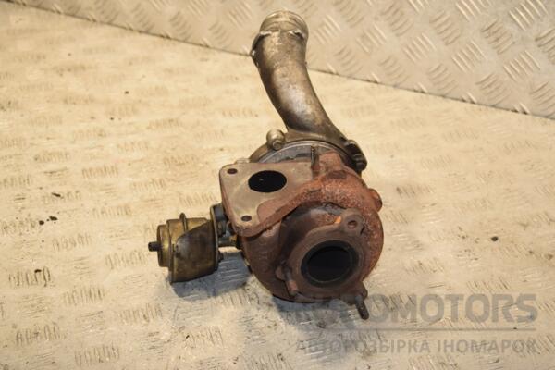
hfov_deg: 27.0
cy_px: 185
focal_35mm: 75
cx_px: 278
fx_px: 1156
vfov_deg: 18.2
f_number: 6.3
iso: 800
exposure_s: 1/200
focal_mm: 50
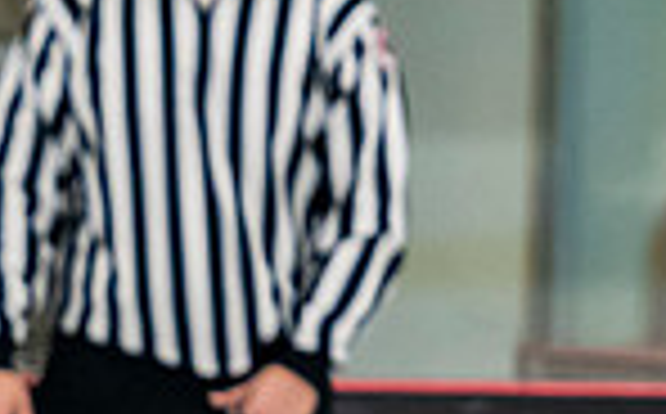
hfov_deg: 1.9
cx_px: -238
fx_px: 20117
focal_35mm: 1110
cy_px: 901
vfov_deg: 1.2
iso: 2000
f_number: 3.2
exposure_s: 1/640
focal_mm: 170
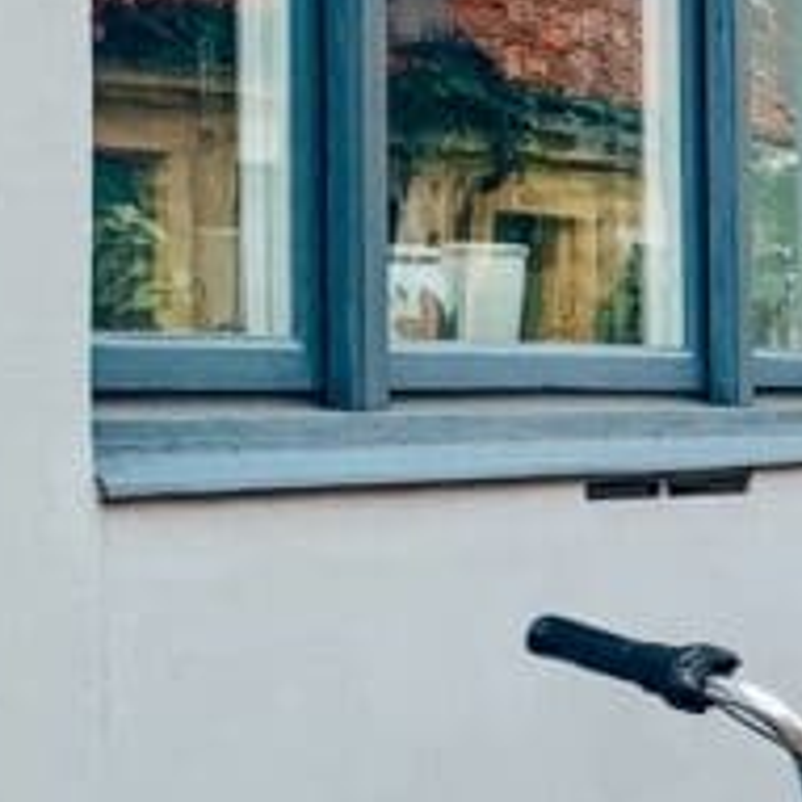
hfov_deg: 13.1
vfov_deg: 13.9
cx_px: 1348
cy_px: 848
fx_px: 3224
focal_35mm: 123
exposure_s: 1/900
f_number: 1.8
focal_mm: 4.25
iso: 25
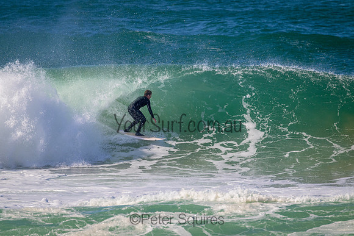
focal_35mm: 700
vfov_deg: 2.0
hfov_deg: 2.9
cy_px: 118
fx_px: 6885
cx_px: 177
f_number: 11
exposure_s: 1/2000
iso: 1400
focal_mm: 700
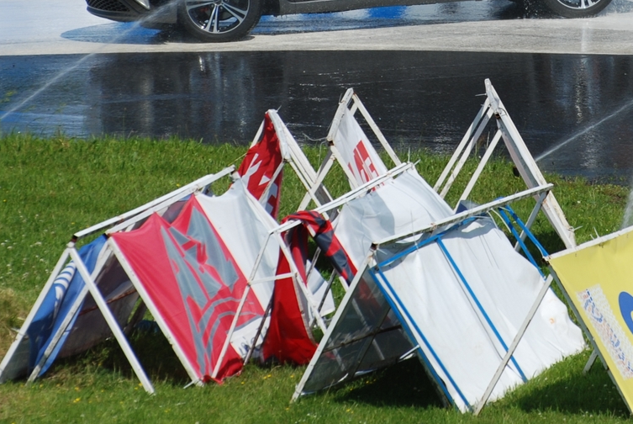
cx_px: 455
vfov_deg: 1.6
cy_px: -67
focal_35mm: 841
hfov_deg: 2.4
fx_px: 14805
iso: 100
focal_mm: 220
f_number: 5.6
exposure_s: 1/640
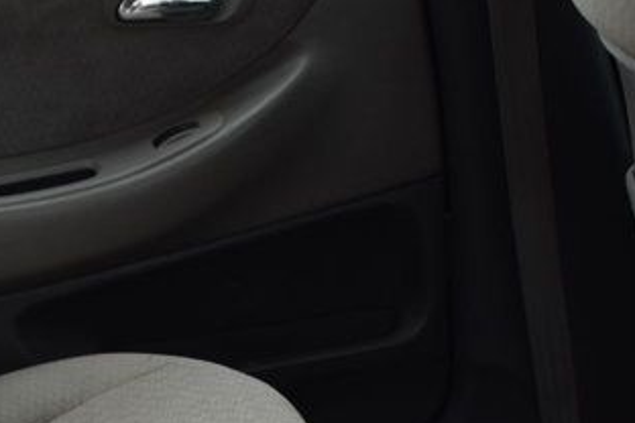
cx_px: 346
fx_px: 2516
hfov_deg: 14.4
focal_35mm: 143
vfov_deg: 9.3
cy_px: 687
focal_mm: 29
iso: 400
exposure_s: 1/125
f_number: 9
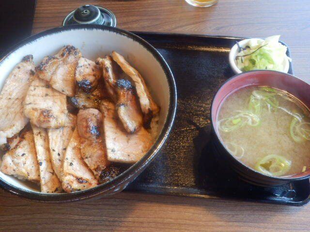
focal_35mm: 37
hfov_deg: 50.1
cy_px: 116
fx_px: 331
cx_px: 155
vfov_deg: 38.7
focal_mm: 6.6
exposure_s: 1/40
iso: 160
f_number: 3.9
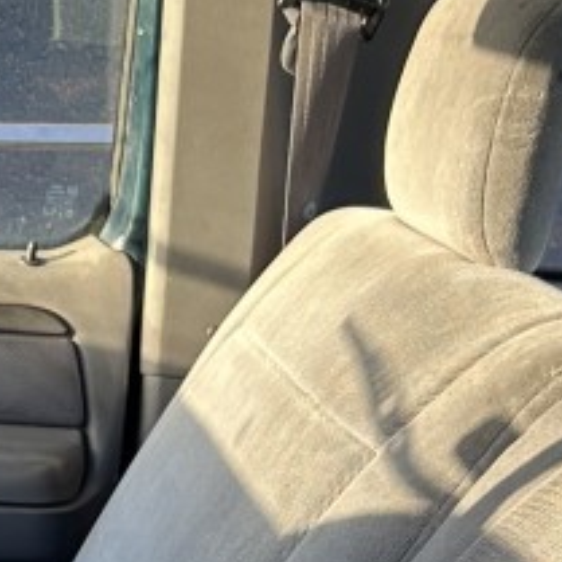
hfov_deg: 12.0
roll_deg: -2.3
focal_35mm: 141
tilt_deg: -19.4
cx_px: -169
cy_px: 987
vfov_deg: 11.5
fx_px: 2590
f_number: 1.5
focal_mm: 5.7
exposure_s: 1/170
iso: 40
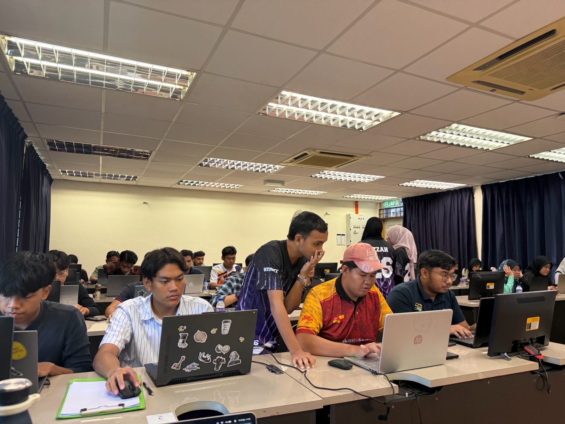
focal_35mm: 24
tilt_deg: +6.5
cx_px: 282
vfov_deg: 56.8
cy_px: 212
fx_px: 392
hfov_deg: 71.6
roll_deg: +0.4
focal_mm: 6.76
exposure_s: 1/100
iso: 125
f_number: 1.78
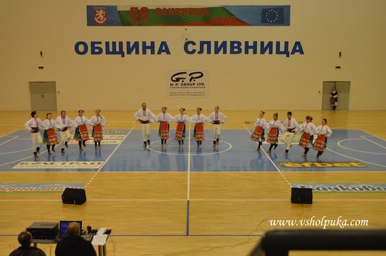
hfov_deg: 46.4
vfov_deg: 31.8
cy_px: 128
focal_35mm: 42
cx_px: 193
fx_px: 450
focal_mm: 28
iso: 400
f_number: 5
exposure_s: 1/100
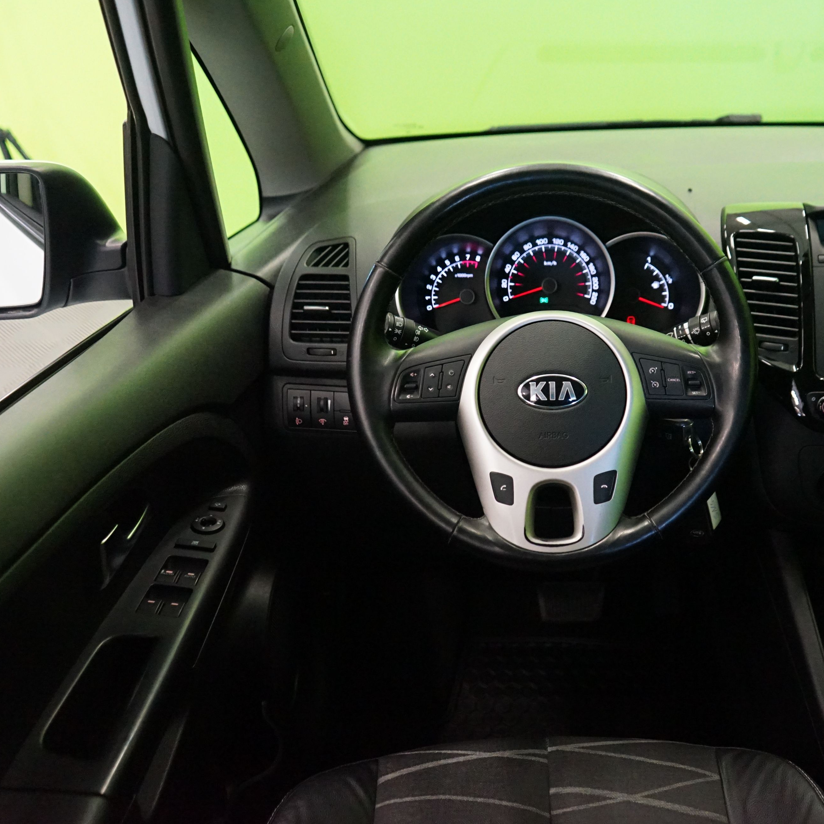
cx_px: 539
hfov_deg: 45.5
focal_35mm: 36
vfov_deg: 46.0
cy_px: 410
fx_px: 970
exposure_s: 1/60
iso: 6400
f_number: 3.5
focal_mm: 28
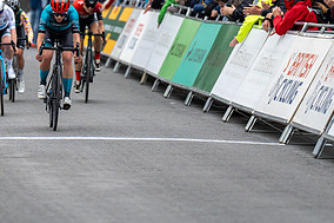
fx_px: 3737
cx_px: 61
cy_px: 4
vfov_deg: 3.4
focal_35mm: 403
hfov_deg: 5.1
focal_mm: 197
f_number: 2.8
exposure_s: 1/800
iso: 1000
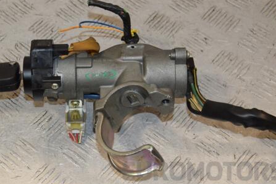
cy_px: 89
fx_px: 695
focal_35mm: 91
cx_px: 111
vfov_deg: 15.1
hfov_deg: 22.4
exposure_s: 1/200
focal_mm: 45
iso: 800
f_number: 6.3
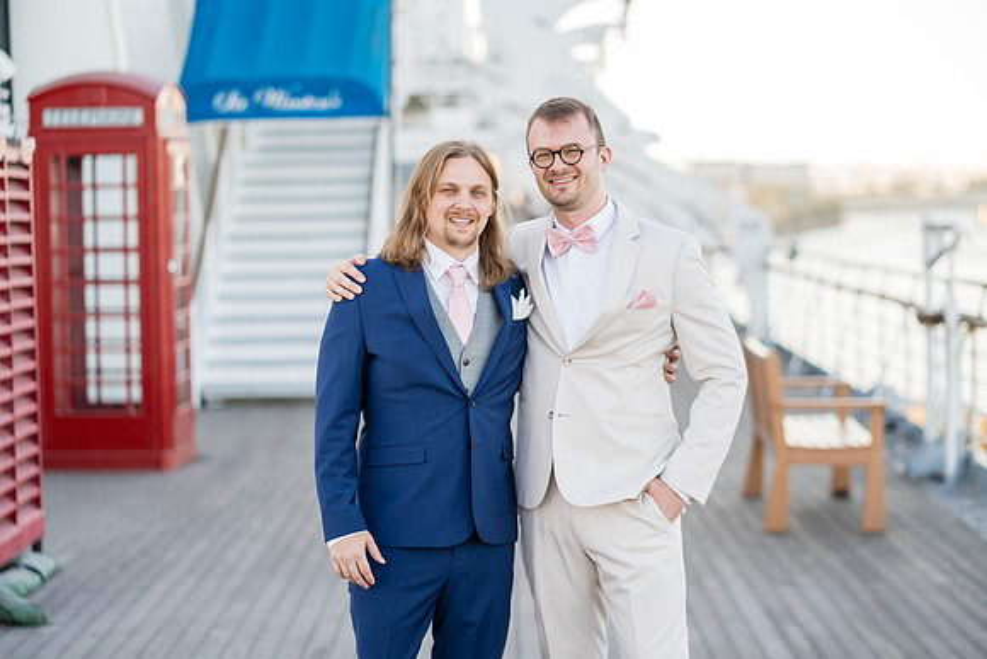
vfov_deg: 16.1
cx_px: 494
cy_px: 330
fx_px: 2331
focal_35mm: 85
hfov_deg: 23.9
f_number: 2.2
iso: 125
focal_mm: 85
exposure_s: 1/320
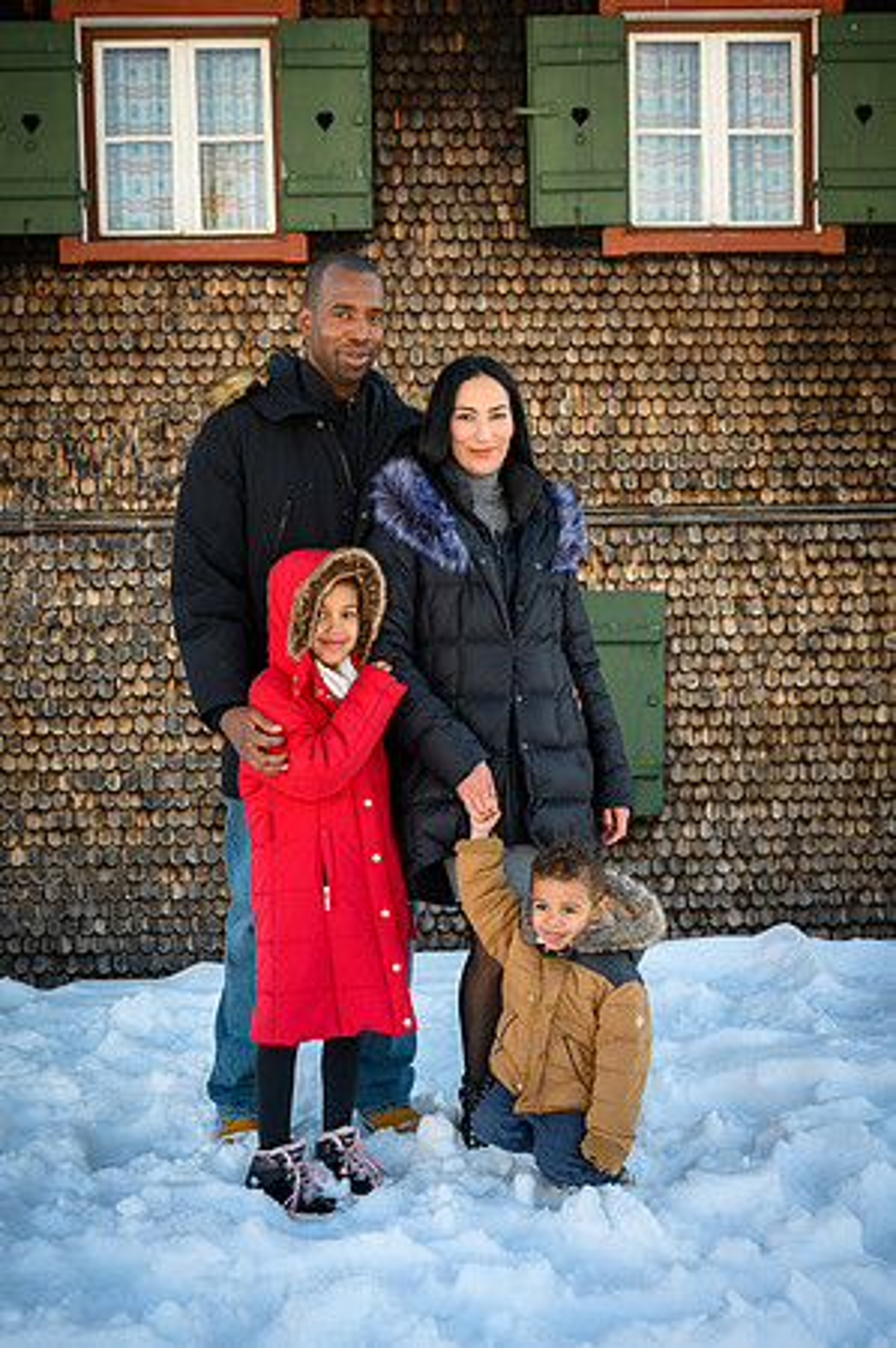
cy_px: 674
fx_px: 1796
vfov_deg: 41.2
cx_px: 448
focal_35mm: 48
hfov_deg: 28.0
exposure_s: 1/125
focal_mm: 48
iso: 200
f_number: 5.6
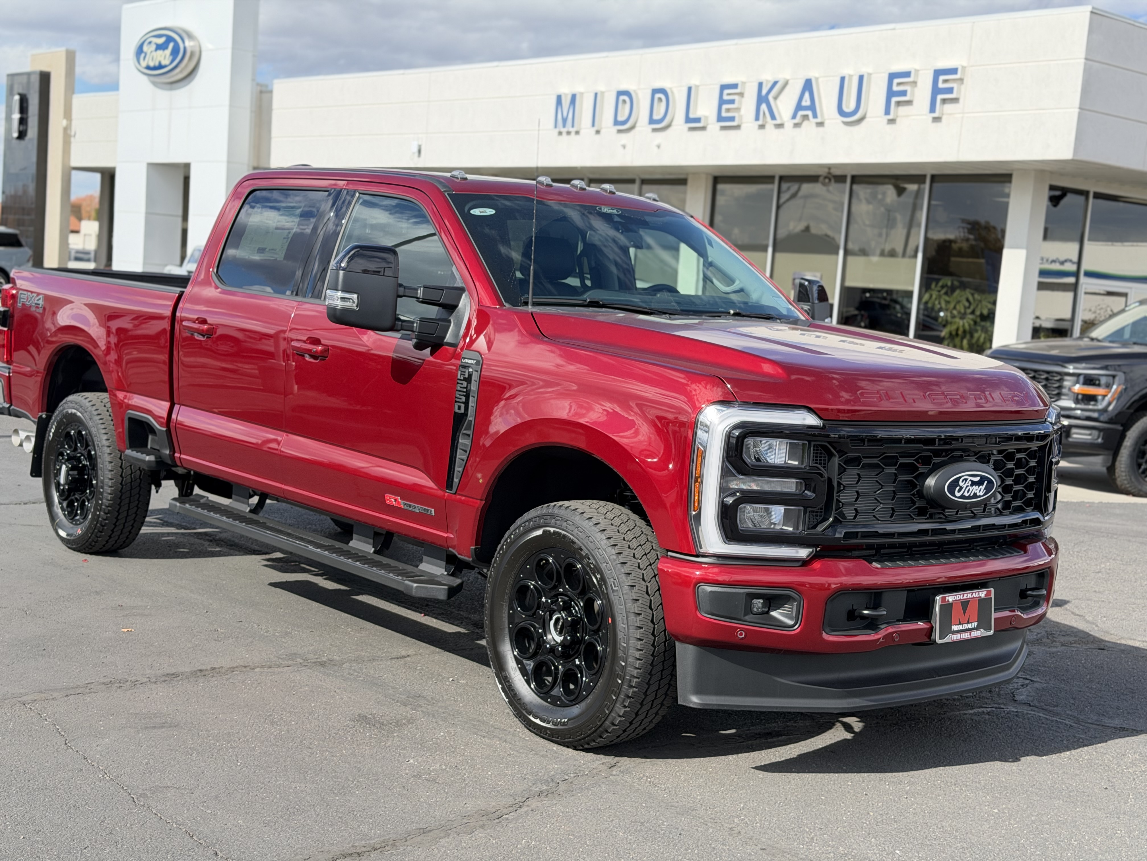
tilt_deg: -7.1
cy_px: 430
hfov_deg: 39.7
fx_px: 1590
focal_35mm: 48
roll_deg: -3.8
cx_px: 574
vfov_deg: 30.3
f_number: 1.78
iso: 100
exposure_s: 1/2088
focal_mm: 6.76
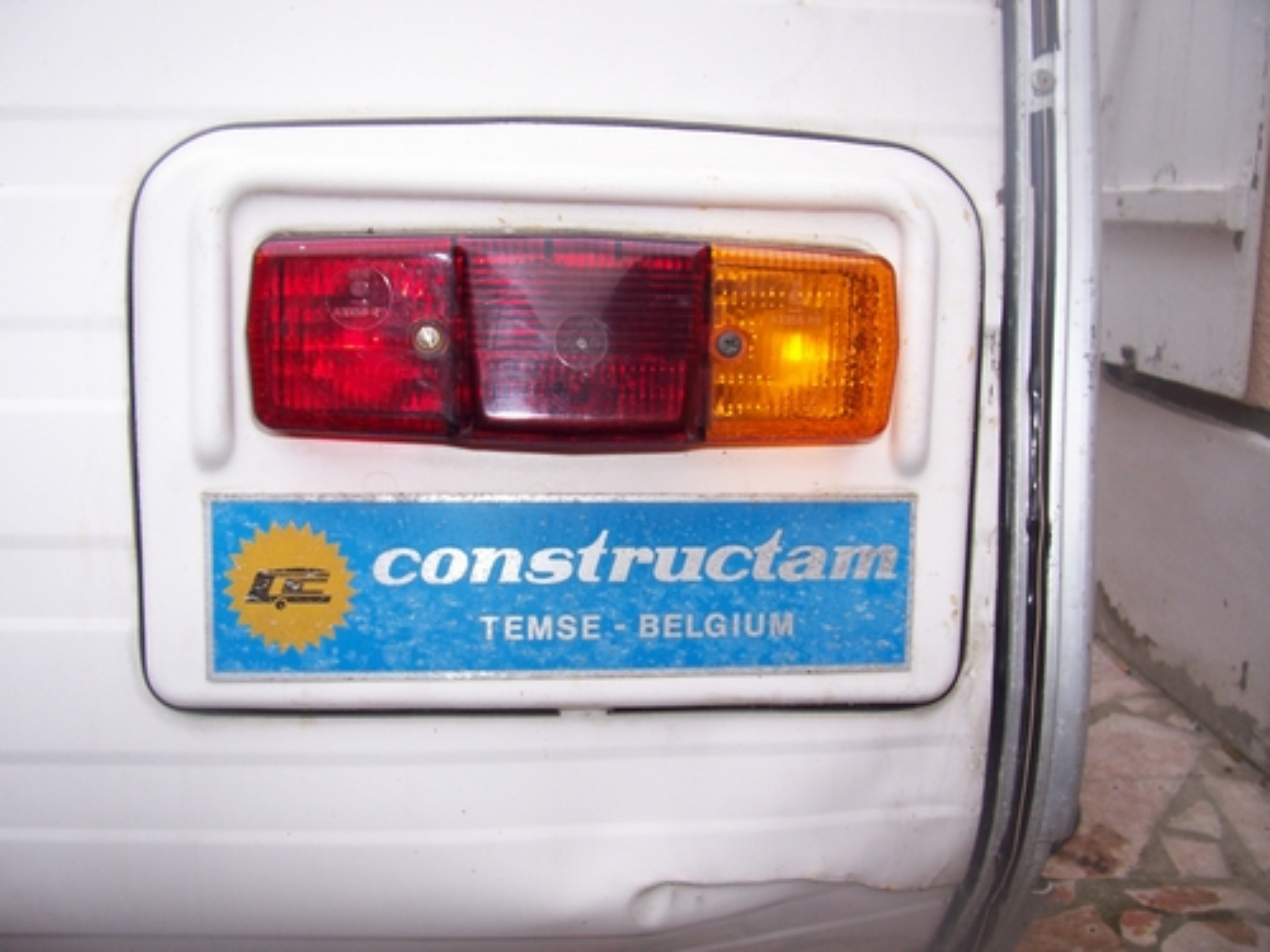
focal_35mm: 34
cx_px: 635
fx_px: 1247
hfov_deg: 54.0
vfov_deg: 41.8
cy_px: 476
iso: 80
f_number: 2.7
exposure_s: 1/89.2
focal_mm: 5.6
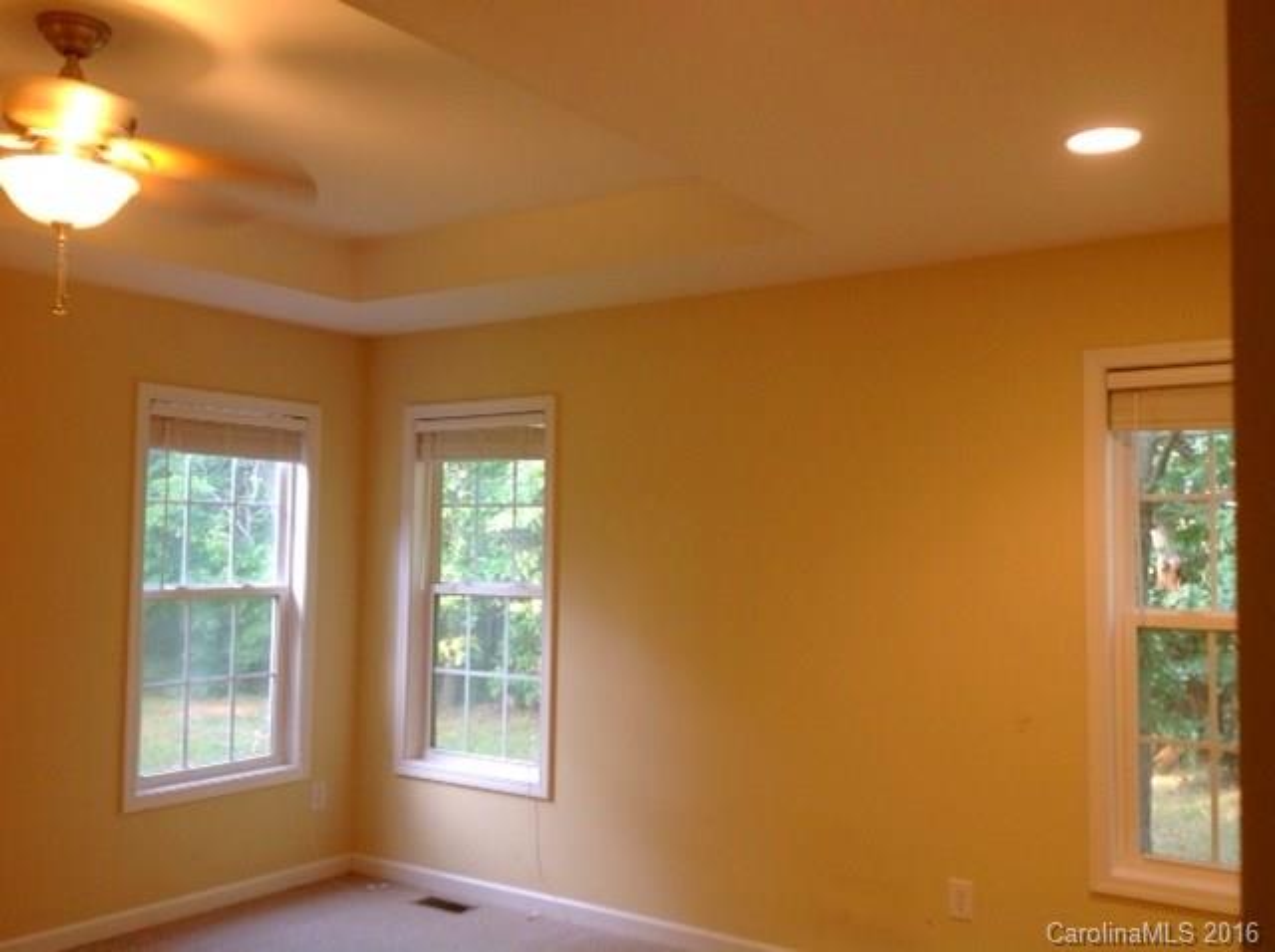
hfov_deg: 52.7
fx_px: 1287
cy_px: 476
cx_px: 638
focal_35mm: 35
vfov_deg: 40.6
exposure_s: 1/15
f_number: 2.4
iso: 50
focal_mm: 4.28
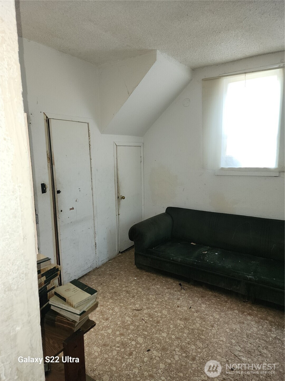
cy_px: 190
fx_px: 252
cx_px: 142
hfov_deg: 58.9
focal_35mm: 23
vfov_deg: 73.9
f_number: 1.8
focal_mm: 6.4
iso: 160
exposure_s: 1/24
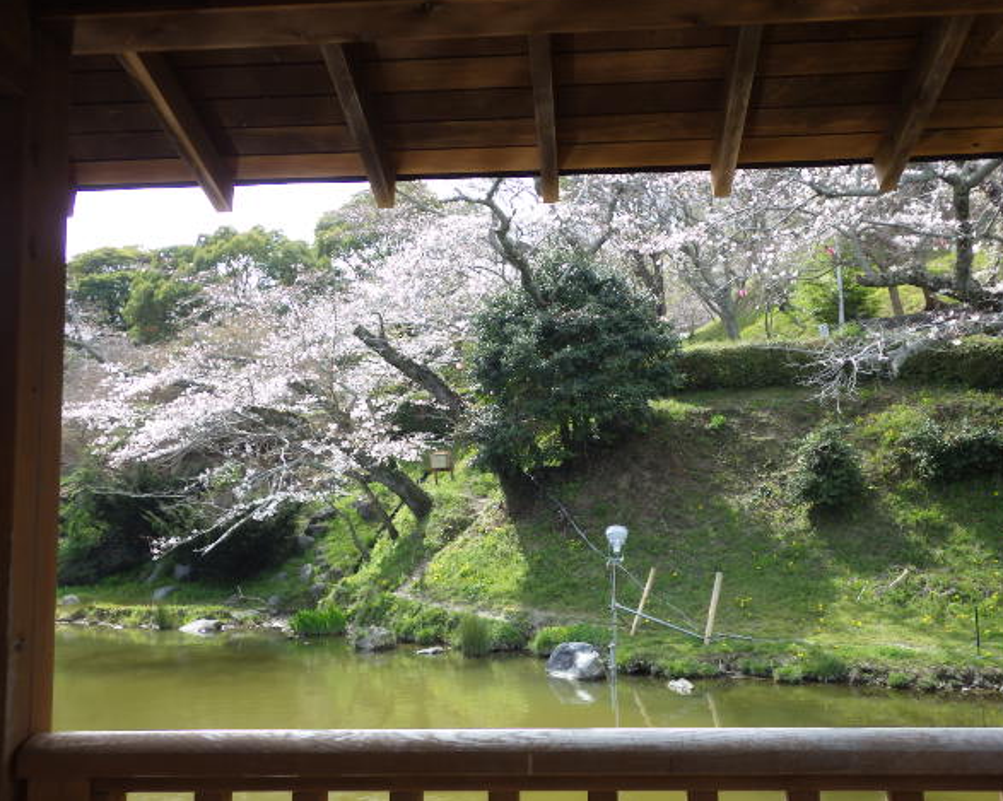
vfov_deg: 44.5
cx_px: 533
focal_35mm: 33
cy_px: 400
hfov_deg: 54.2
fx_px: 979
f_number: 3.1
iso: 125
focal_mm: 5.5
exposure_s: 1/400
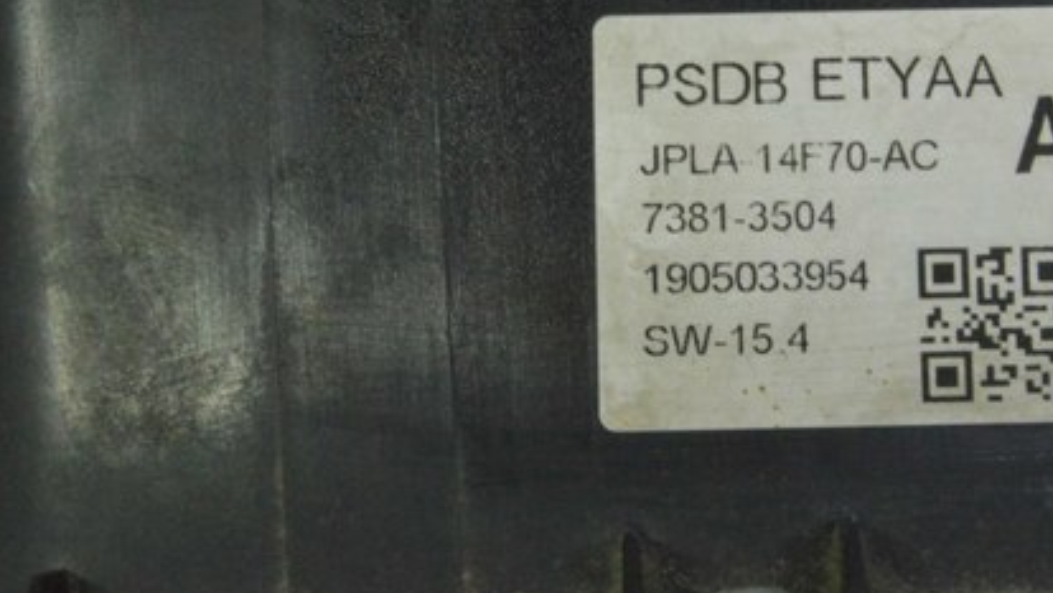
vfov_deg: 11.9
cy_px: 195
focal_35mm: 102
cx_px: 669
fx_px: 2848
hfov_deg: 20.9
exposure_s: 1/30
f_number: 20
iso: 6400
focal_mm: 42
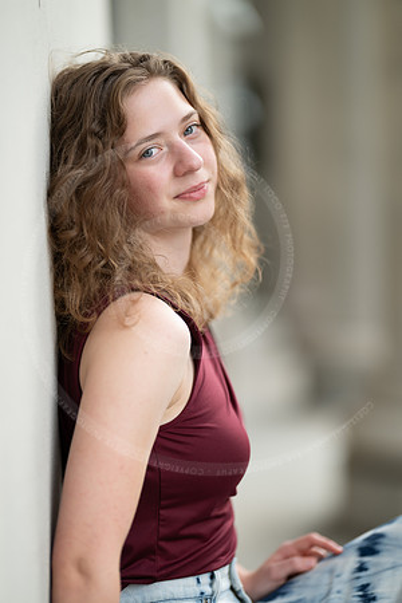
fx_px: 1424
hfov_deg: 16.1
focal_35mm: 85
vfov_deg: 23.9
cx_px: 201
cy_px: 302
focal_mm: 85
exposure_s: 1/640
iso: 100
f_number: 1.2
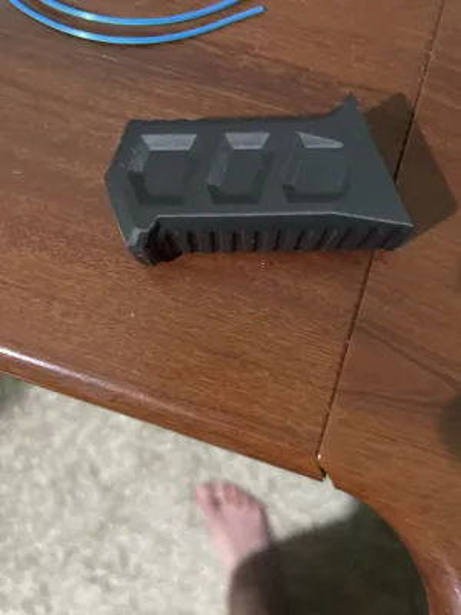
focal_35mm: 26
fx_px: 462
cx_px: 230
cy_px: 308
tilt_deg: -79.7
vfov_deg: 67.3
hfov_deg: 53.1
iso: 1000
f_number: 1.6
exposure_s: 1/30
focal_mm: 4.2
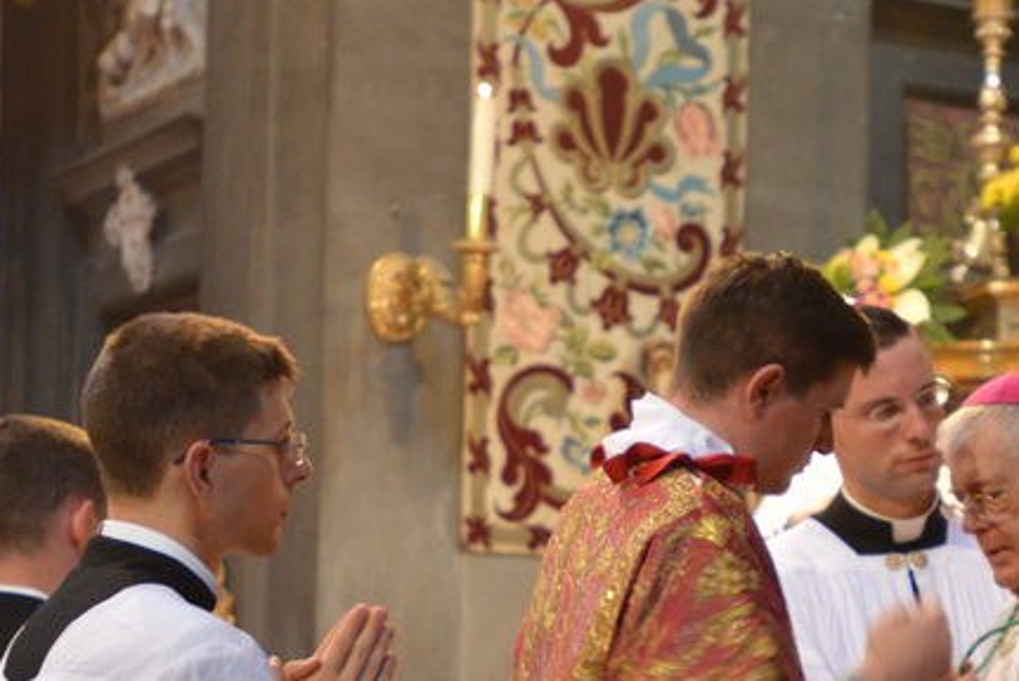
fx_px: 3144
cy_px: 648
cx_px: 719
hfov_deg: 18.3
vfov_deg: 12.2
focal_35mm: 111
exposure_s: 1/50
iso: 1250
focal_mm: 35
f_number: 3.5
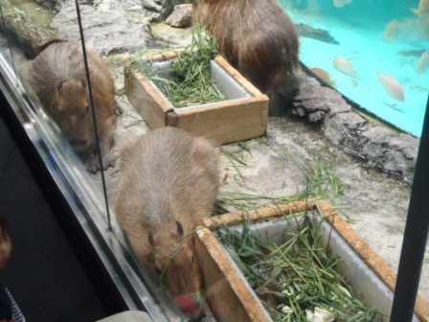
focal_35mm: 49
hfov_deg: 38.9
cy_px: 161
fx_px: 607
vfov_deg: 29.7
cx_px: 214
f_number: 4.9
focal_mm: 8.8
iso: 200
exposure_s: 1/8
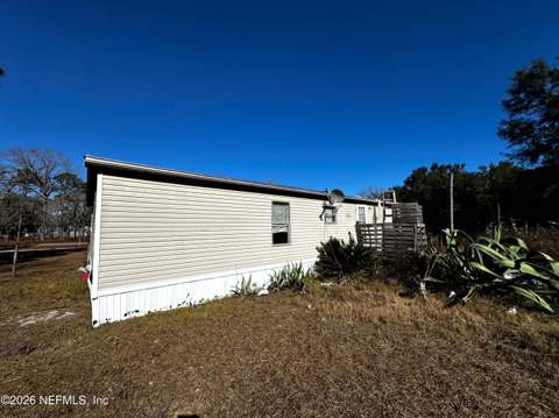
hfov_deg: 102.1
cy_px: 209
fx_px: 226
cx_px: 280
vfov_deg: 85.6
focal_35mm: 14
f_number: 2.2
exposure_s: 1/5556
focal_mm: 2.22
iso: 50
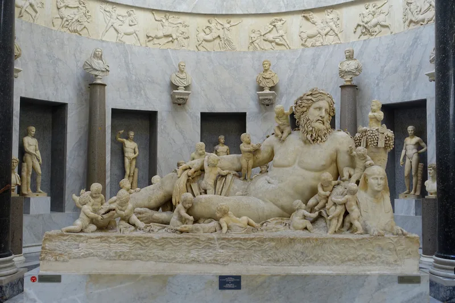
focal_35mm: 41
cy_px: 152
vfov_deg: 32.6
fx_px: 518
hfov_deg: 47.4
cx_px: 228
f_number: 2.8
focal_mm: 14.9
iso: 125
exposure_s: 1/80
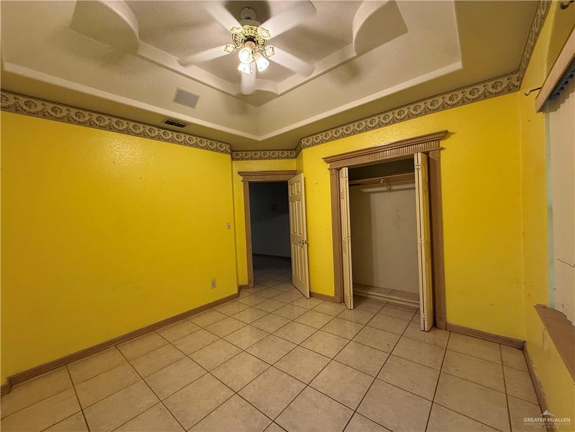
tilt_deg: +0.4
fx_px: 233
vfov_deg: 85.7
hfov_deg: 102.1
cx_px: 288
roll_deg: +2.5
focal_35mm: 14
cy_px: 216
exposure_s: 1/60
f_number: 2.2
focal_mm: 2.22
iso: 320
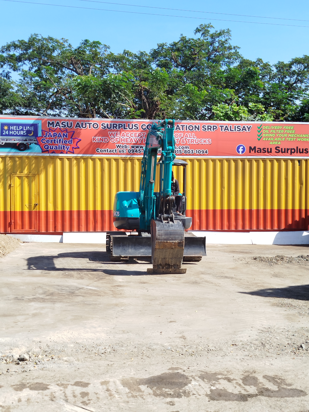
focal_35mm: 45
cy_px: 206
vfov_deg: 42.1
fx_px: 536
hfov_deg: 32.2
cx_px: 154
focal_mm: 5.31
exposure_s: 1/543
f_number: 1.7
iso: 50
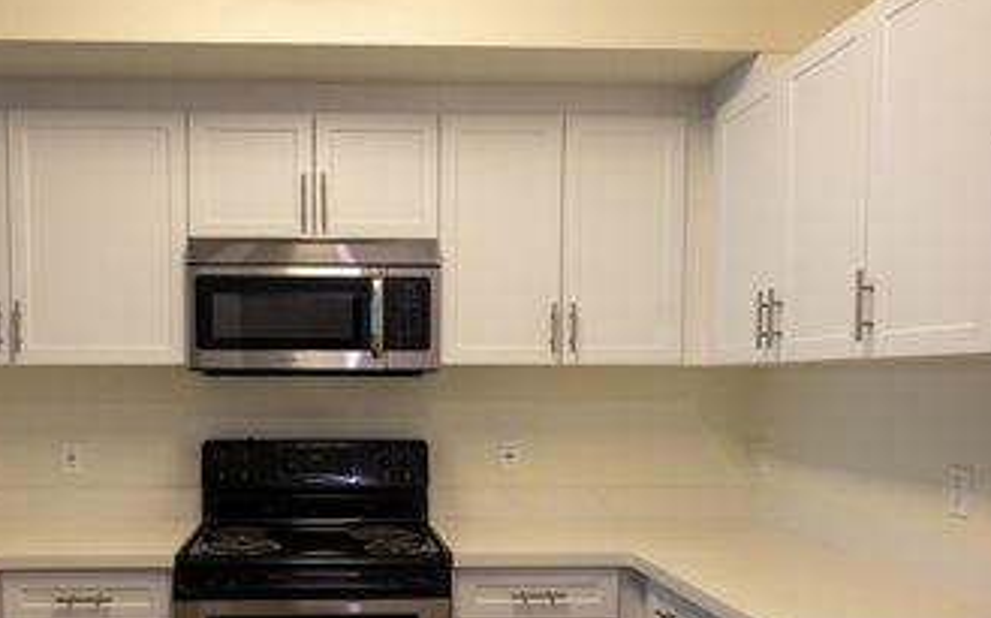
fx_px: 857
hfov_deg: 58.9
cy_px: 436
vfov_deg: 38.9
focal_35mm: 32
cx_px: 346
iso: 2000
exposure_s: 1/200
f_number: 4.5
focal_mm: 20.5
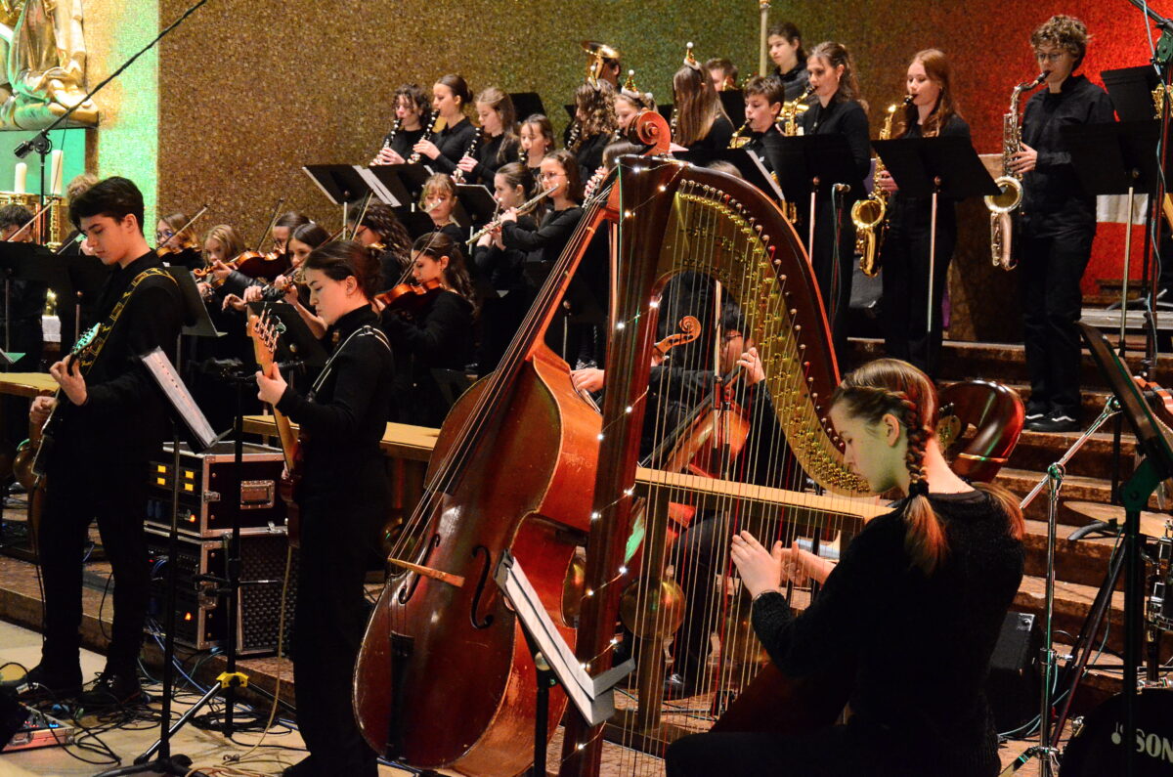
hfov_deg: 32.0
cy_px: 388
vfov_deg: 21.5
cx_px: 586
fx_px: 2049
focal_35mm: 63
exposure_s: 1/25
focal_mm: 42
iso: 6400
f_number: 4.8
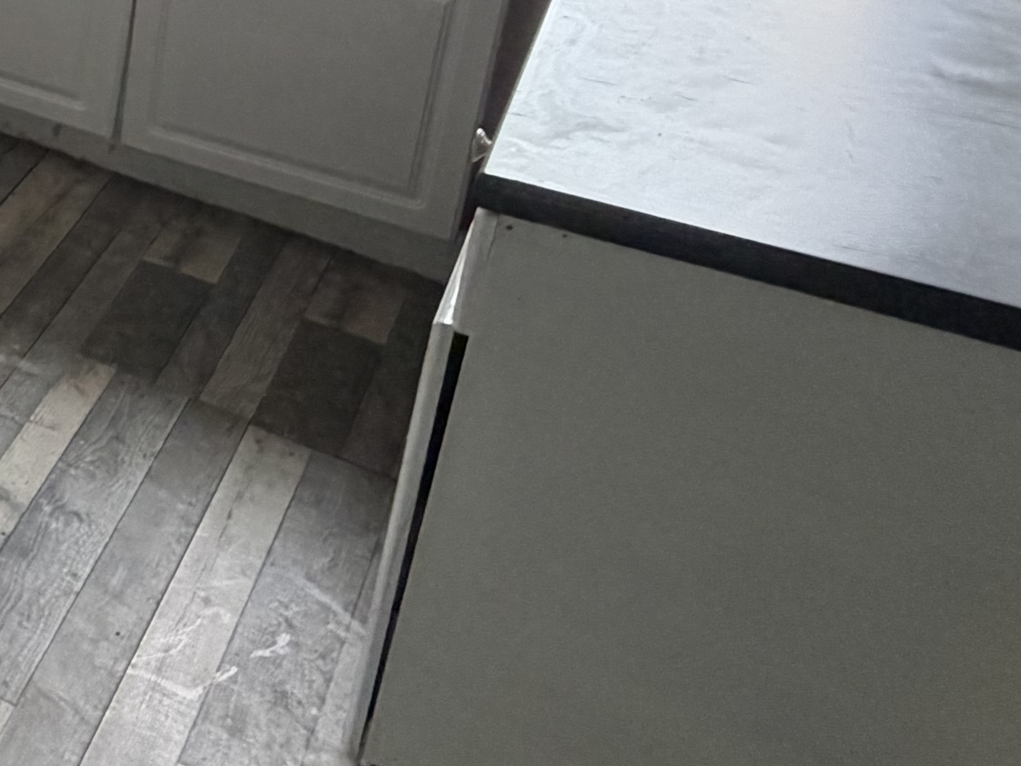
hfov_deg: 27.1
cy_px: -44
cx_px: -519
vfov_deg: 27.5
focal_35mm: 49
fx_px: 1445
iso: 200
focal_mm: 2.22
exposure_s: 1/121
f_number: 2.2
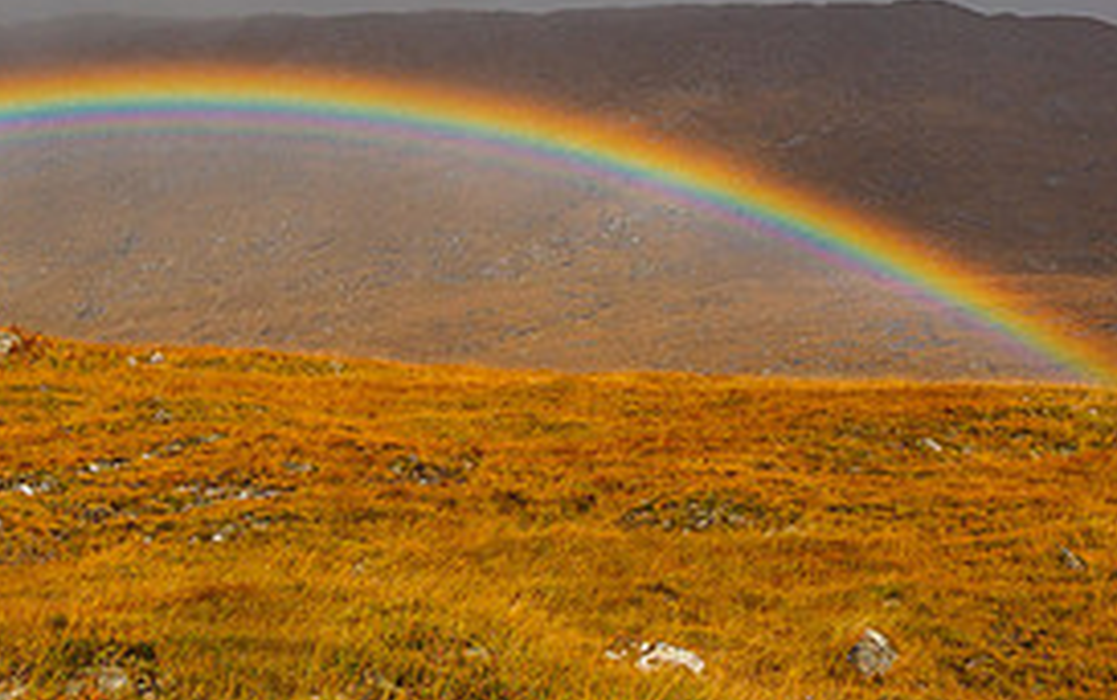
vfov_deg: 23.3
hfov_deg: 36.2
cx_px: 213
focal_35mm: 54
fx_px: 1645
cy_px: 62
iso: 200
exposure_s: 1/640
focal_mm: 12
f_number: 6.3
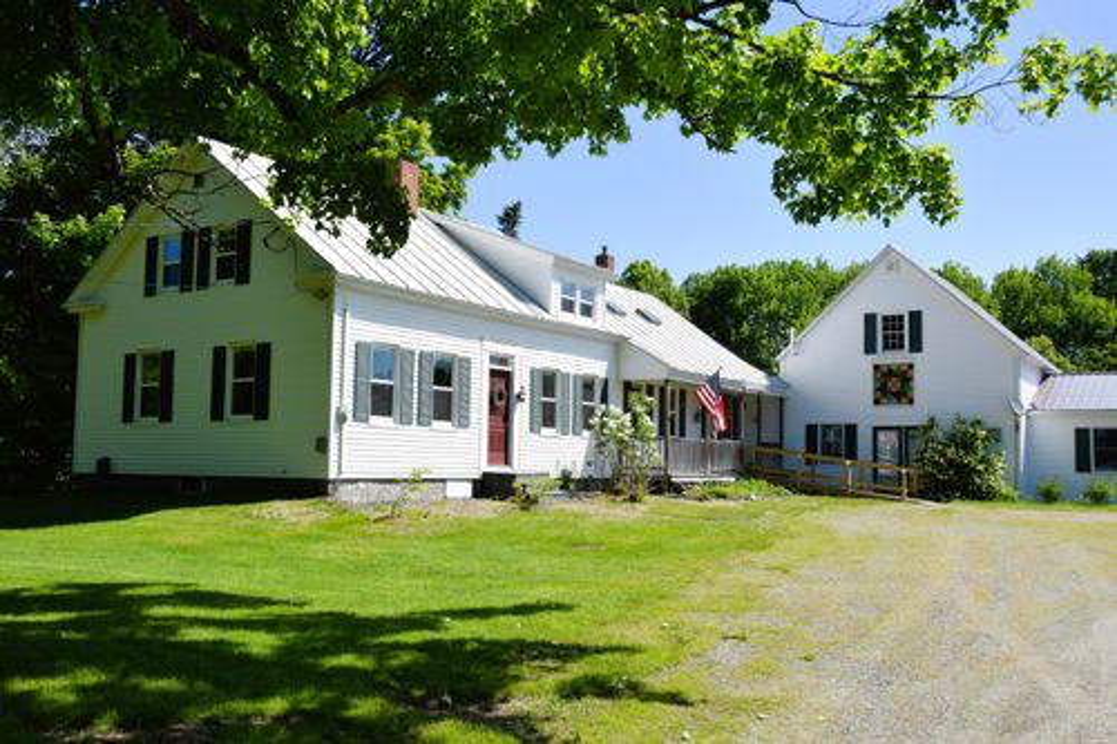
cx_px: 558
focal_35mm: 33
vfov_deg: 39.9
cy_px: 372
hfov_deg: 57.2
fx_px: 1024
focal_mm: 22
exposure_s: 1/400
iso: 200
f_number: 10
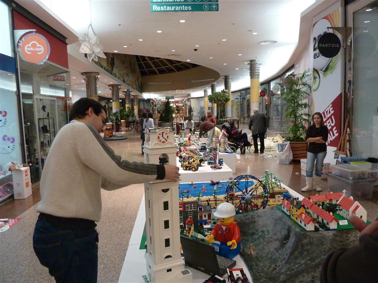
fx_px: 273
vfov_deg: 54.9
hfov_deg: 69.4
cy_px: 142
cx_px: 189
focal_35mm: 25
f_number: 3.3
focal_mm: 4.1
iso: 400
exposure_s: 1/25
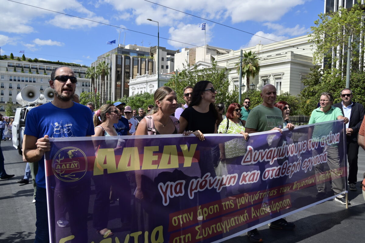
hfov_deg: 62.8
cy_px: 122
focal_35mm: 30
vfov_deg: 44.2
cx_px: 182
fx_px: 299
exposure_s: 1/500
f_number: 9
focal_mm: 29.5
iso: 160
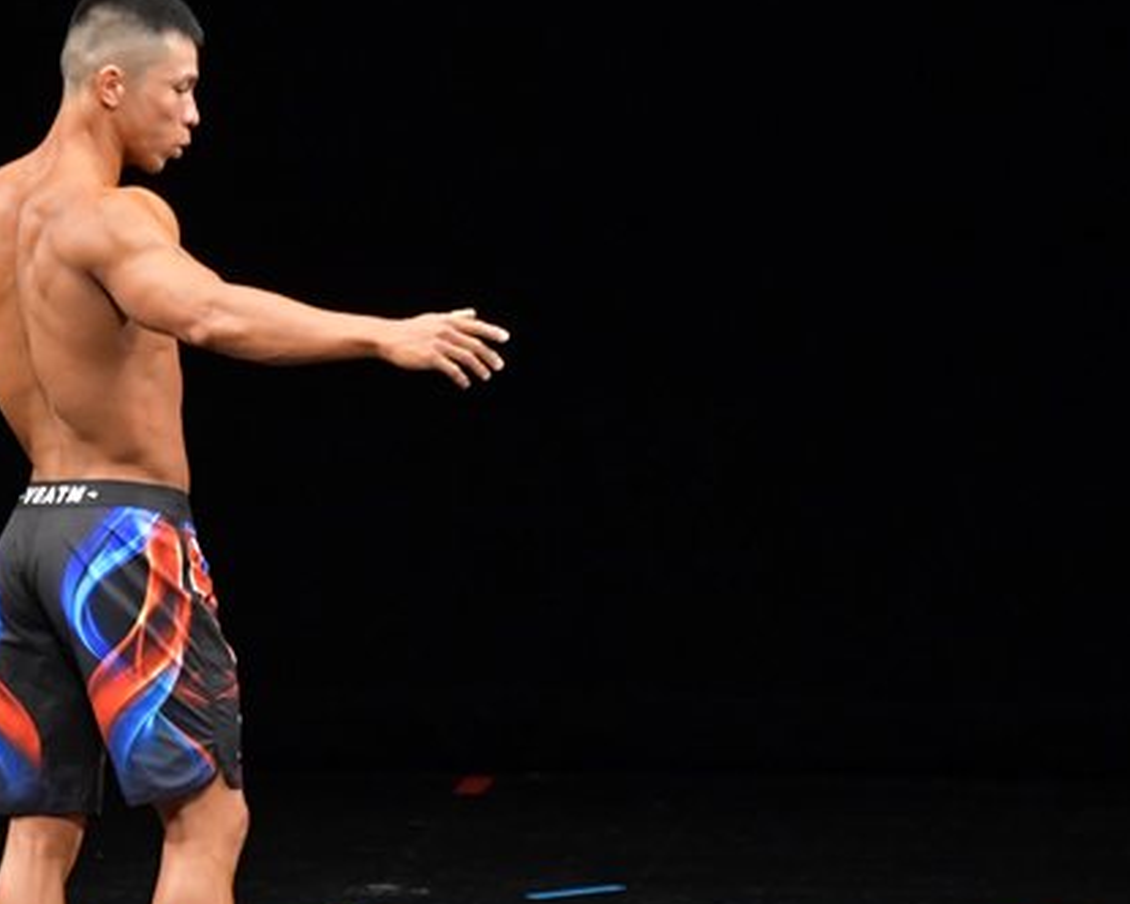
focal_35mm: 499
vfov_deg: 3.1
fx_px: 16688
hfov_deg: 3.9
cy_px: 555
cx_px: 200
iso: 3200
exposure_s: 1/400
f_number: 5.6
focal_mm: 190
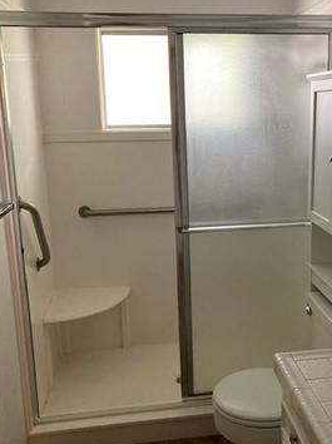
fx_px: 487
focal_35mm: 38
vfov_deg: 49.0
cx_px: 217
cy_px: 216
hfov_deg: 37.3
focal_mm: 3.99
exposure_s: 1/60
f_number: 1.8
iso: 200
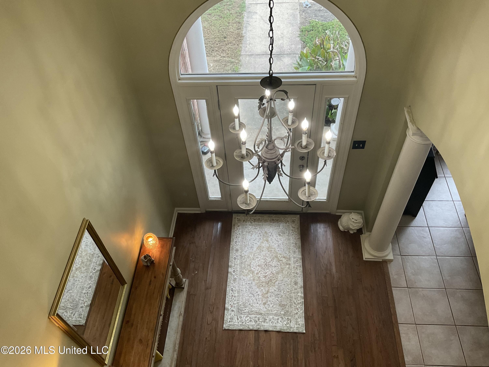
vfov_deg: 48.2
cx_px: 244
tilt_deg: -51.4
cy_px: 184
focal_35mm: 29
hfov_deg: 61.7
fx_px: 410
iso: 64
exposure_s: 1/60
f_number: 1.8
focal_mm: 3
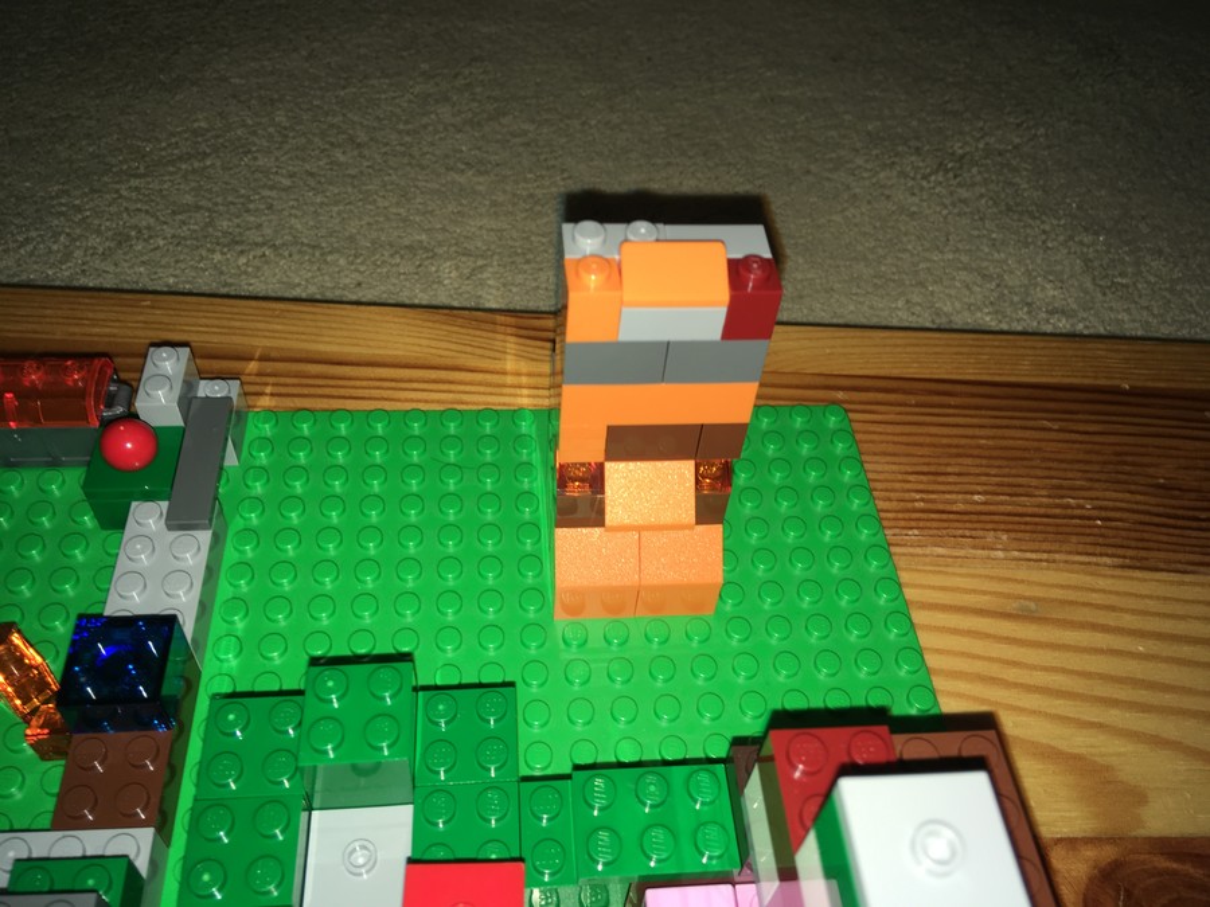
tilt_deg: -50.9
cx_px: 605
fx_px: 1014
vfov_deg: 48.2
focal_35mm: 29
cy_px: 454
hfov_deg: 61.7
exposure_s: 1/64
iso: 25
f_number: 2.2
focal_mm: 4.15
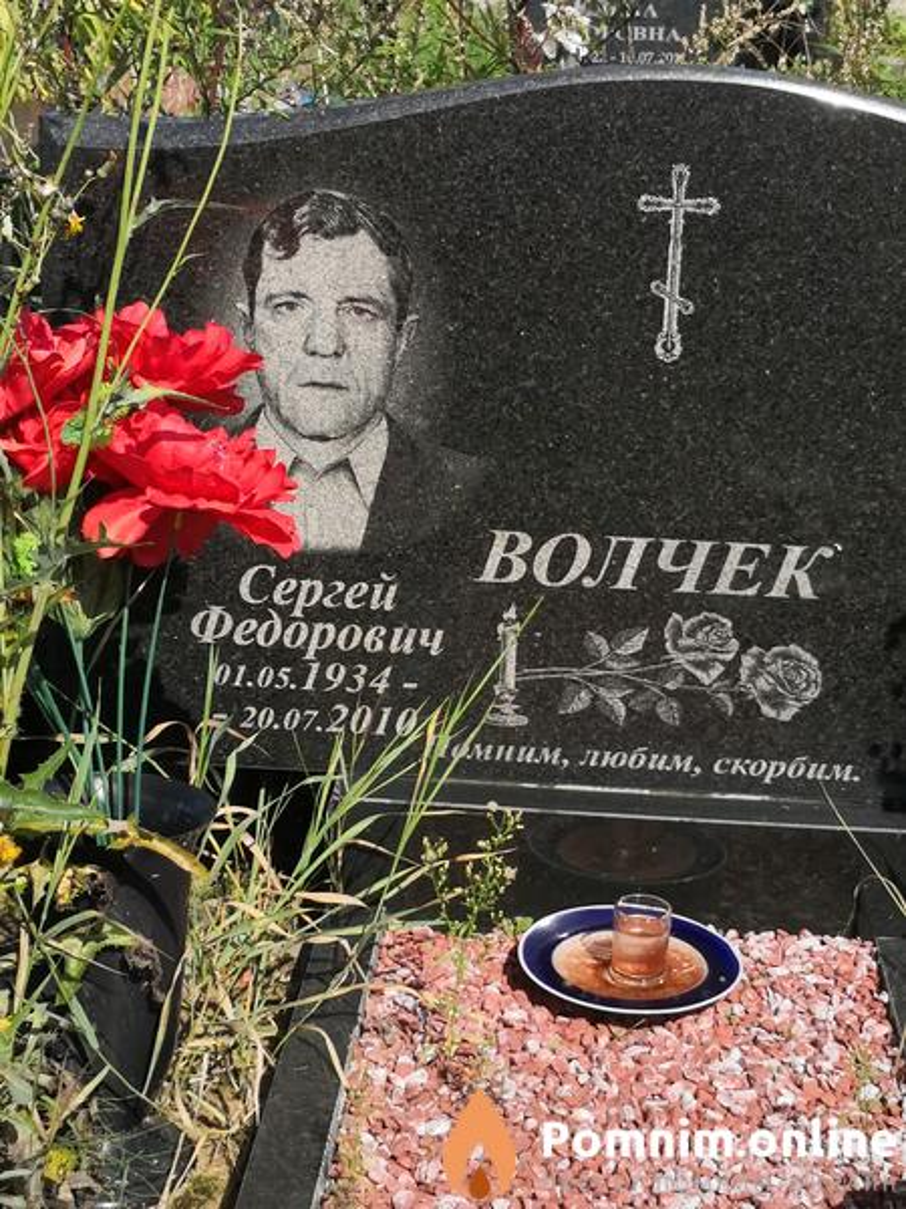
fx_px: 2164
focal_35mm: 62
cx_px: 453
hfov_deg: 23.7
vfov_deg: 31.2
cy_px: 604
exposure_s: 1/2618
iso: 50
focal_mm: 3.95
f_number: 1.6
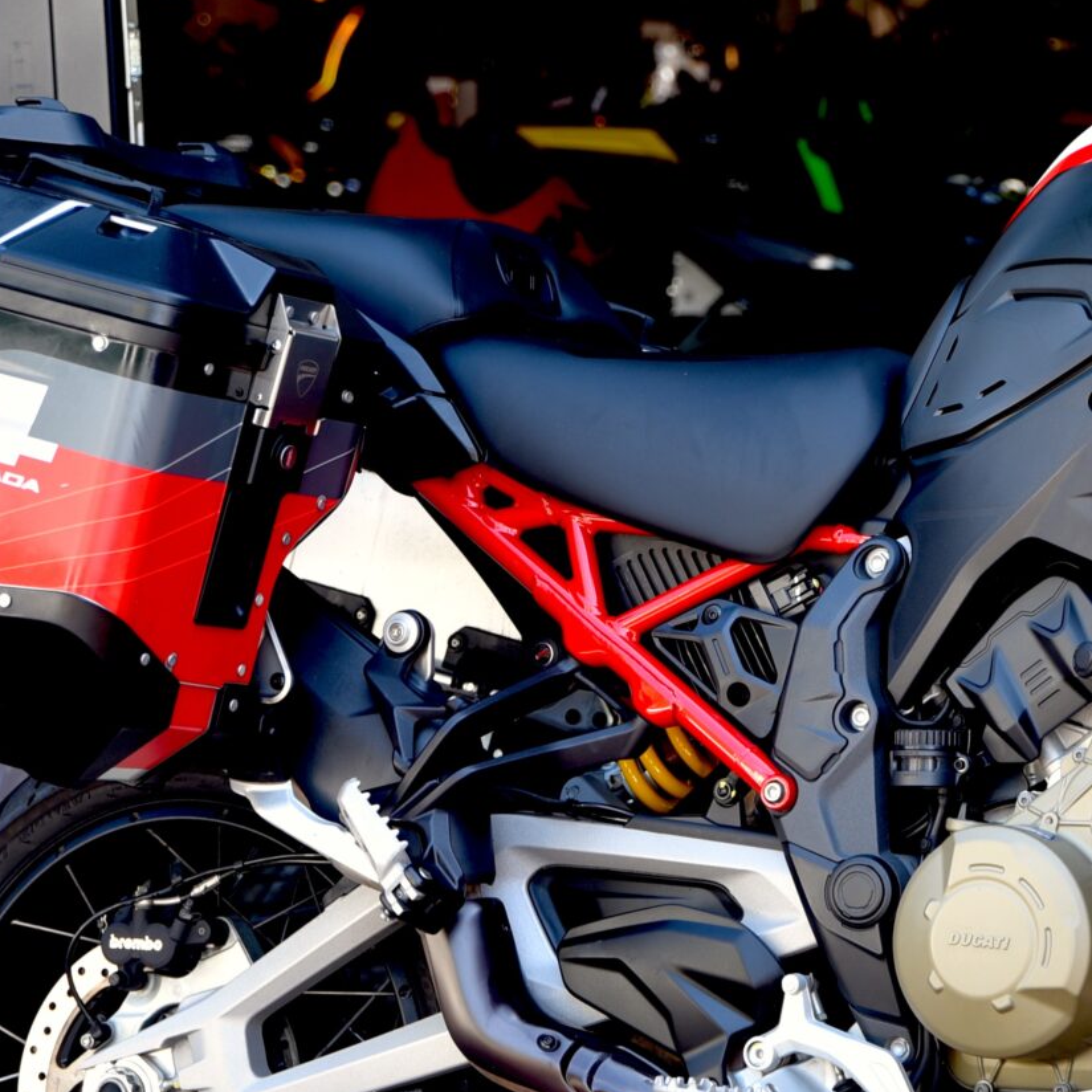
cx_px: 1177
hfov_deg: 11.6
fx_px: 5282
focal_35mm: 148
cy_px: 553
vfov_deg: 11.8
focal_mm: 56
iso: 100
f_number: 3.2
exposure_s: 1/60
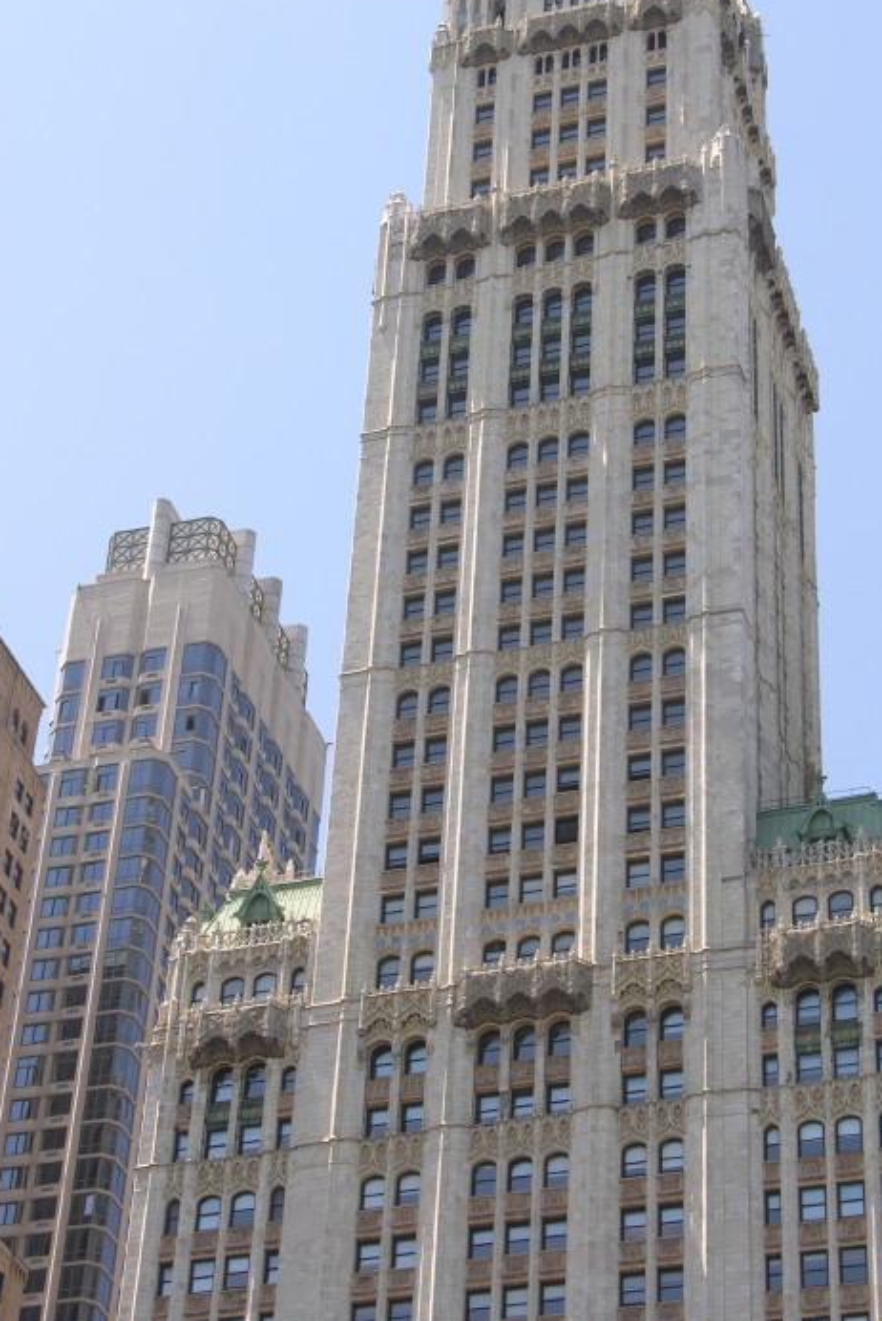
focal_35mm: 90
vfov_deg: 22.6
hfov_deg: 15.2
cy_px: 613
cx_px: 527
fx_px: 3304
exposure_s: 1/172
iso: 50
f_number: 5.4
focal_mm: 19.9
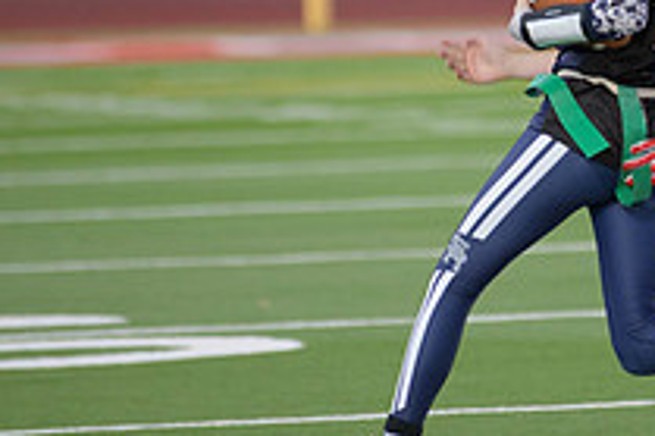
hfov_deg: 3.7
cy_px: 71
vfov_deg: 2.5
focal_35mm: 556
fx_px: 10108
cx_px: 508
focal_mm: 200
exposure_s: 1/640
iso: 1400
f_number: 2.8
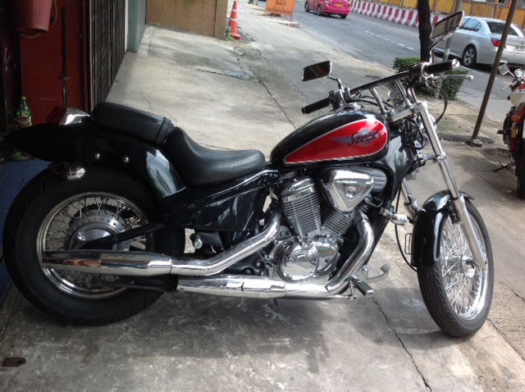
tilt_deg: -22.7
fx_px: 530
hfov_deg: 52.7
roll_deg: -8.6
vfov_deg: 40.6
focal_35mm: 35
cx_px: 262
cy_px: 196
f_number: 2.4
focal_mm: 4.28
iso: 50
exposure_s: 1/275
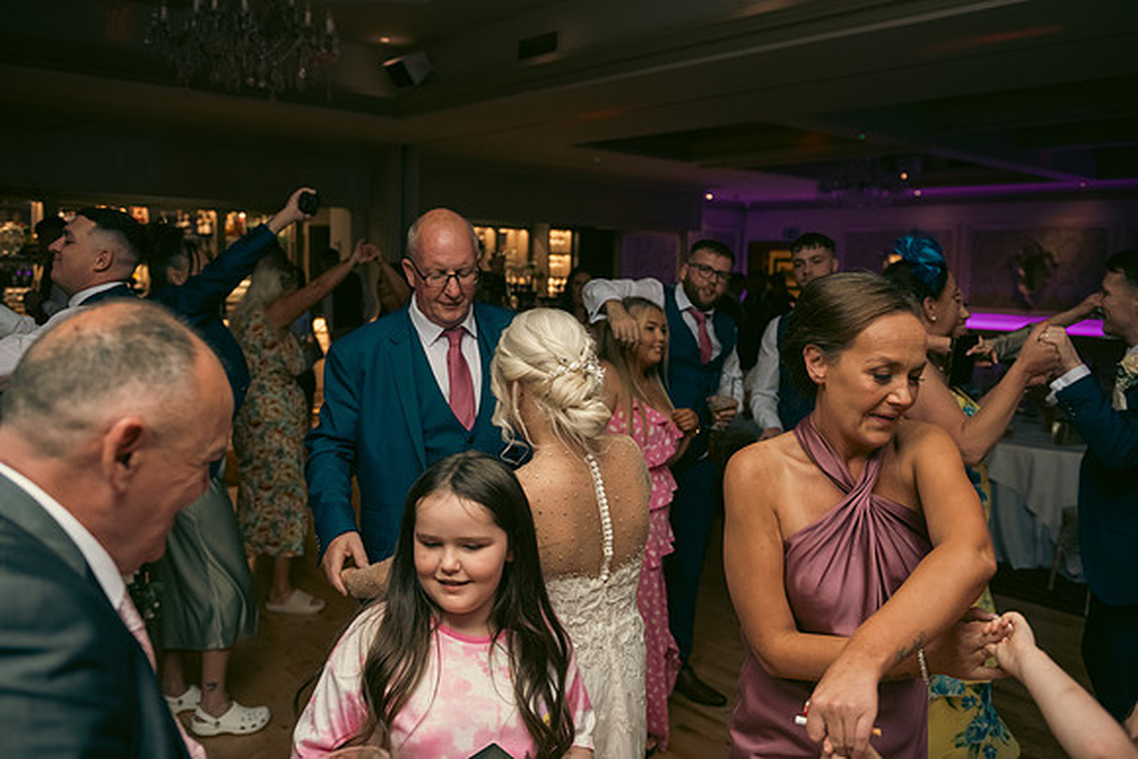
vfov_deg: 42.3
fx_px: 980
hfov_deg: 60.3
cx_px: 569
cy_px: 380
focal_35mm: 31
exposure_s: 1/160
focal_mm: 31
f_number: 3.5
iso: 800
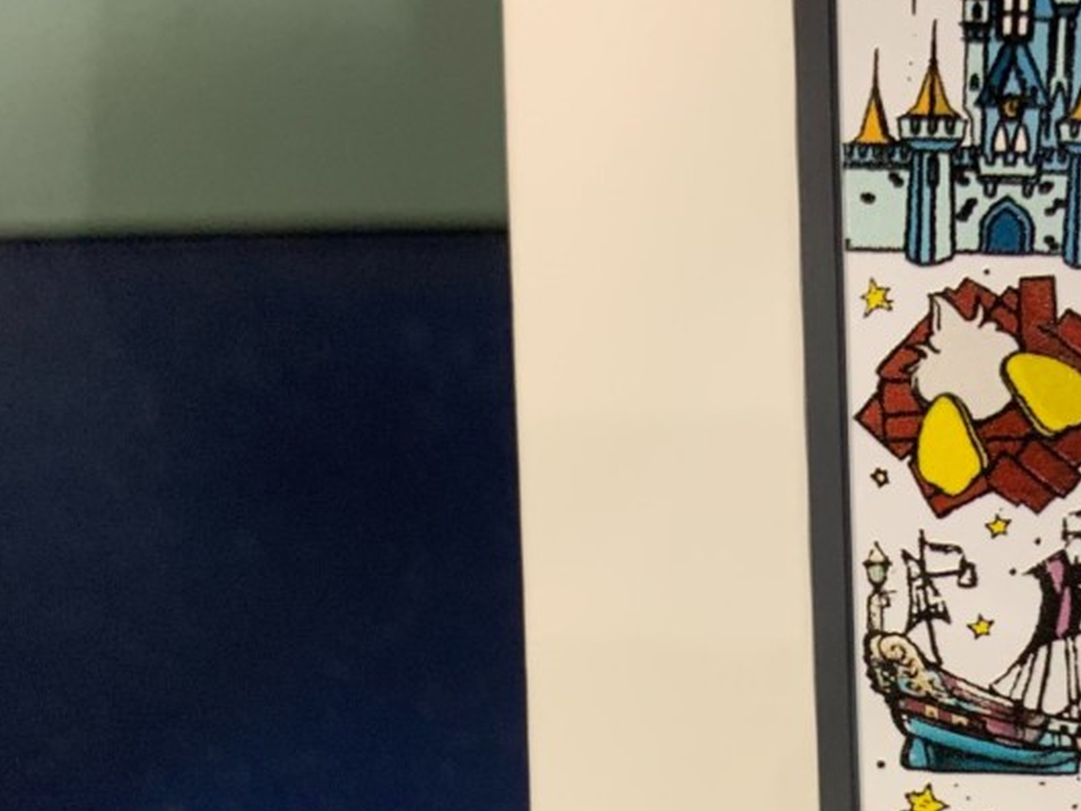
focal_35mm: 59
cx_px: 836
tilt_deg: -37.2
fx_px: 1843
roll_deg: +1.2
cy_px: 678
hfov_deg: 32.0
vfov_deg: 24.3
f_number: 1.8
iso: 320
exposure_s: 1/60
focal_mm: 4.25
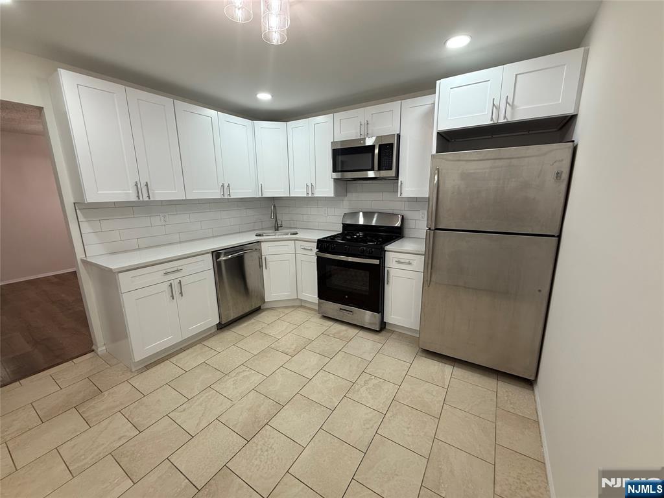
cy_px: 249
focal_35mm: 14
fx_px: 269
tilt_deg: -11.6
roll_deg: +0.8
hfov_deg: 102.1
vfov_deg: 85.7
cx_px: 332
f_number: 2.2
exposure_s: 1/120
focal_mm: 2.22
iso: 125
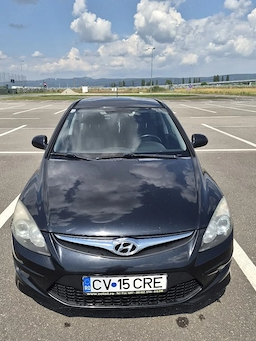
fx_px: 266
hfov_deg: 51.4
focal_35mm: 27
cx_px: 123
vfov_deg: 65.3
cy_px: 180
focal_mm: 5.4
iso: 80
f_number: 1.8
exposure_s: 1/5000
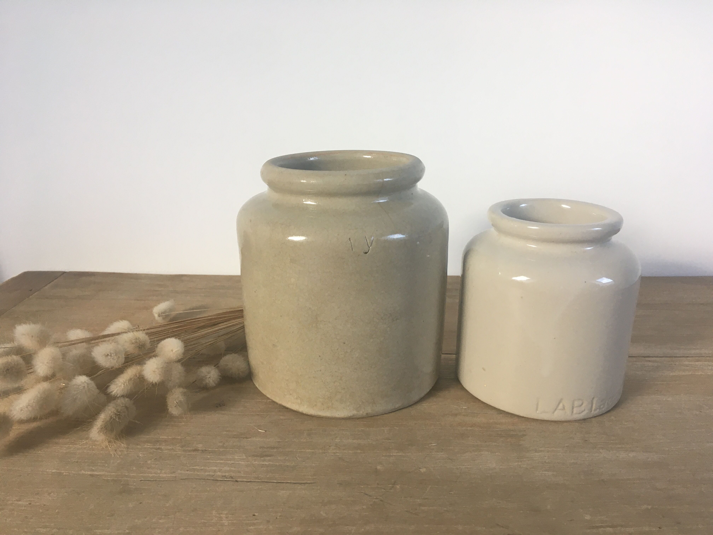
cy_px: 268
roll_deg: -0.1
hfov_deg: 61.7
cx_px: 356
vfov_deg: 48.2
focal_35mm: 29
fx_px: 597
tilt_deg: -15.6
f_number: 2.2
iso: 32
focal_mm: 4.15
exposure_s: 1/33
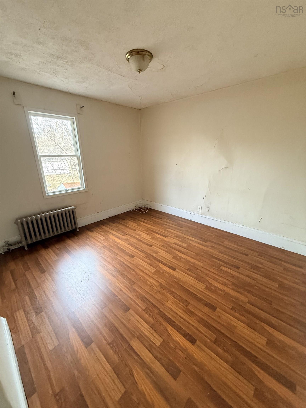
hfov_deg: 85.7
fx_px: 165
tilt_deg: -16.2
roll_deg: +0.6
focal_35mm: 14
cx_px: 153
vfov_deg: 102.1
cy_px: 204
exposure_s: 1/60
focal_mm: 2.22
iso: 400
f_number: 2.2
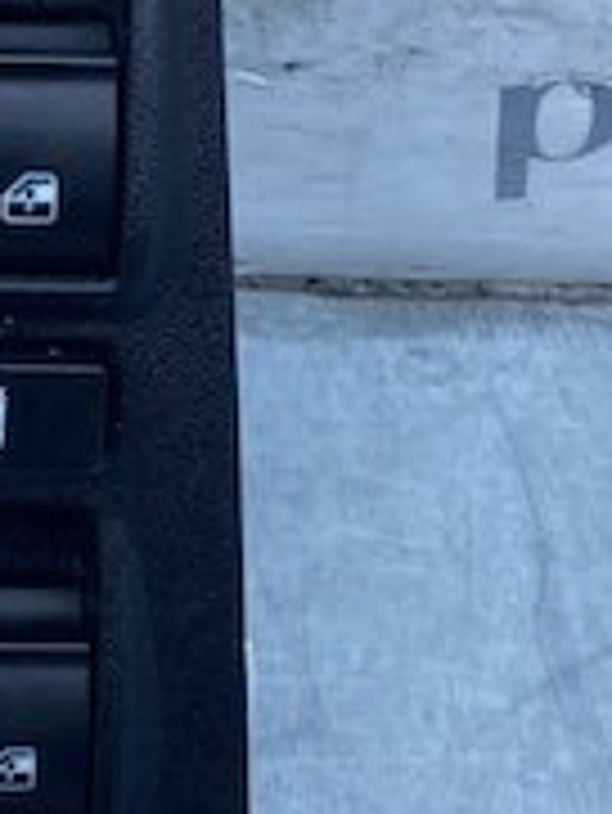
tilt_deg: -50.6
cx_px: 14
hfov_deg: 15.8
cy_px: 279
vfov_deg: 21.2
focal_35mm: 92
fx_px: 2166
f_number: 1.8
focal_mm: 4.25
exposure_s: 1/554
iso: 32
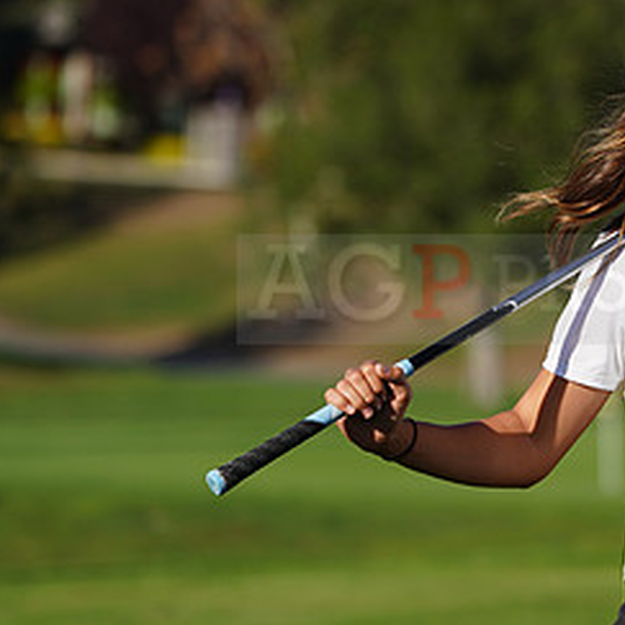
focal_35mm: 412
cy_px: 269
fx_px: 8416
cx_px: 669
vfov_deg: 4.3
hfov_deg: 4.2
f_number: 5.6
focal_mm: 203
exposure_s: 1/640
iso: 100
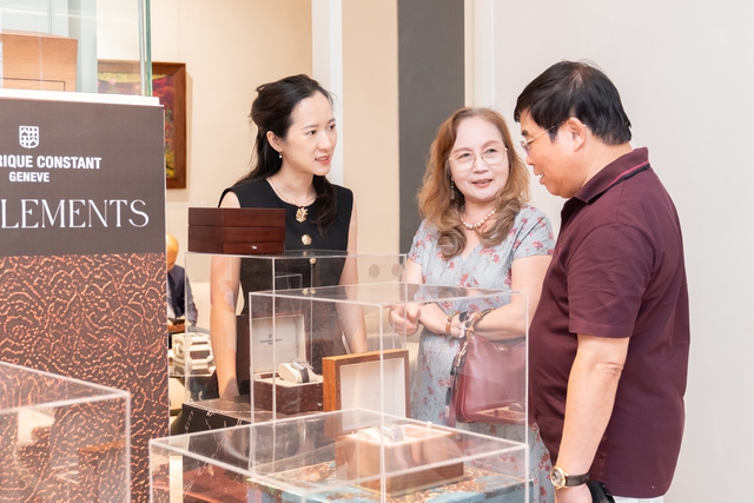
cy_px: 252
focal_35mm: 52
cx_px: 377
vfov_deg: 26.0
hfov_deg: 38.2
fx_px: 1089
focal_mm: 35
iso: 2000
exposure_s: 1/100
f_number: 4
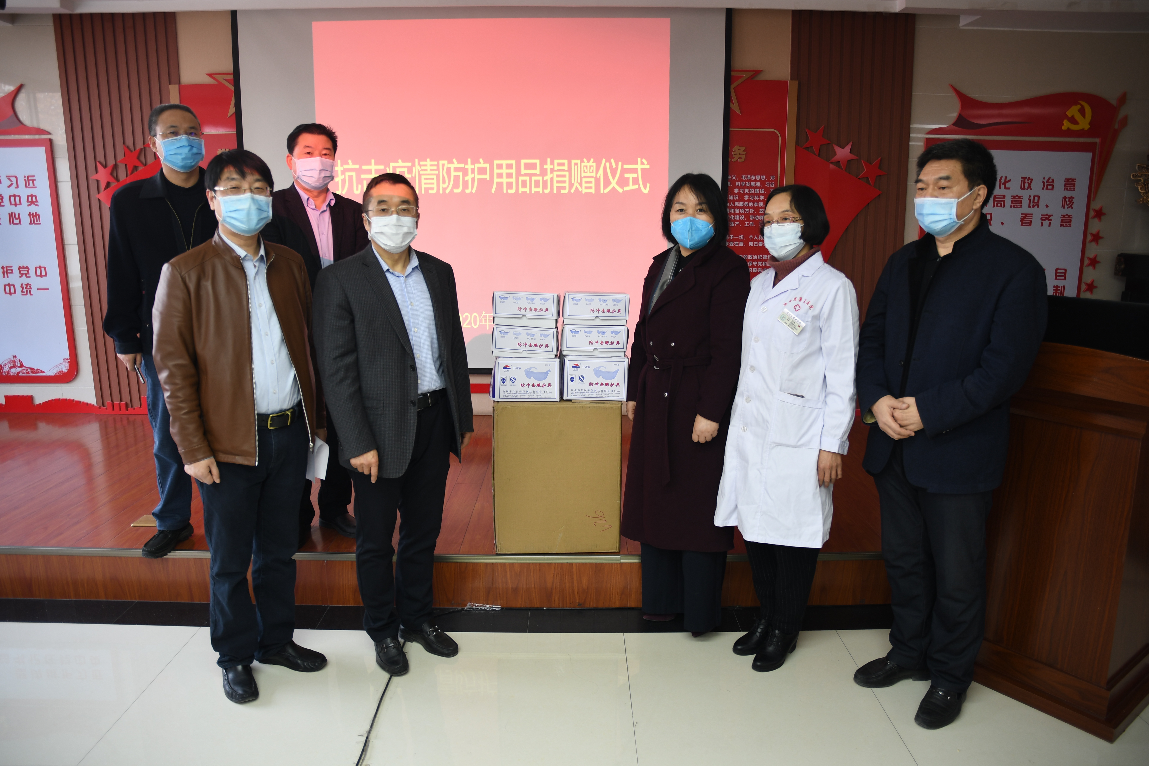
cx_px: 574
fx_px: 766
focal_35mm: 24
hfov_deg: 73.7
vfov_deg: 53.1
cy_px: 383
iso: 200
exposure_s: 1/25
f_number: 2.8
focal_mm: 16
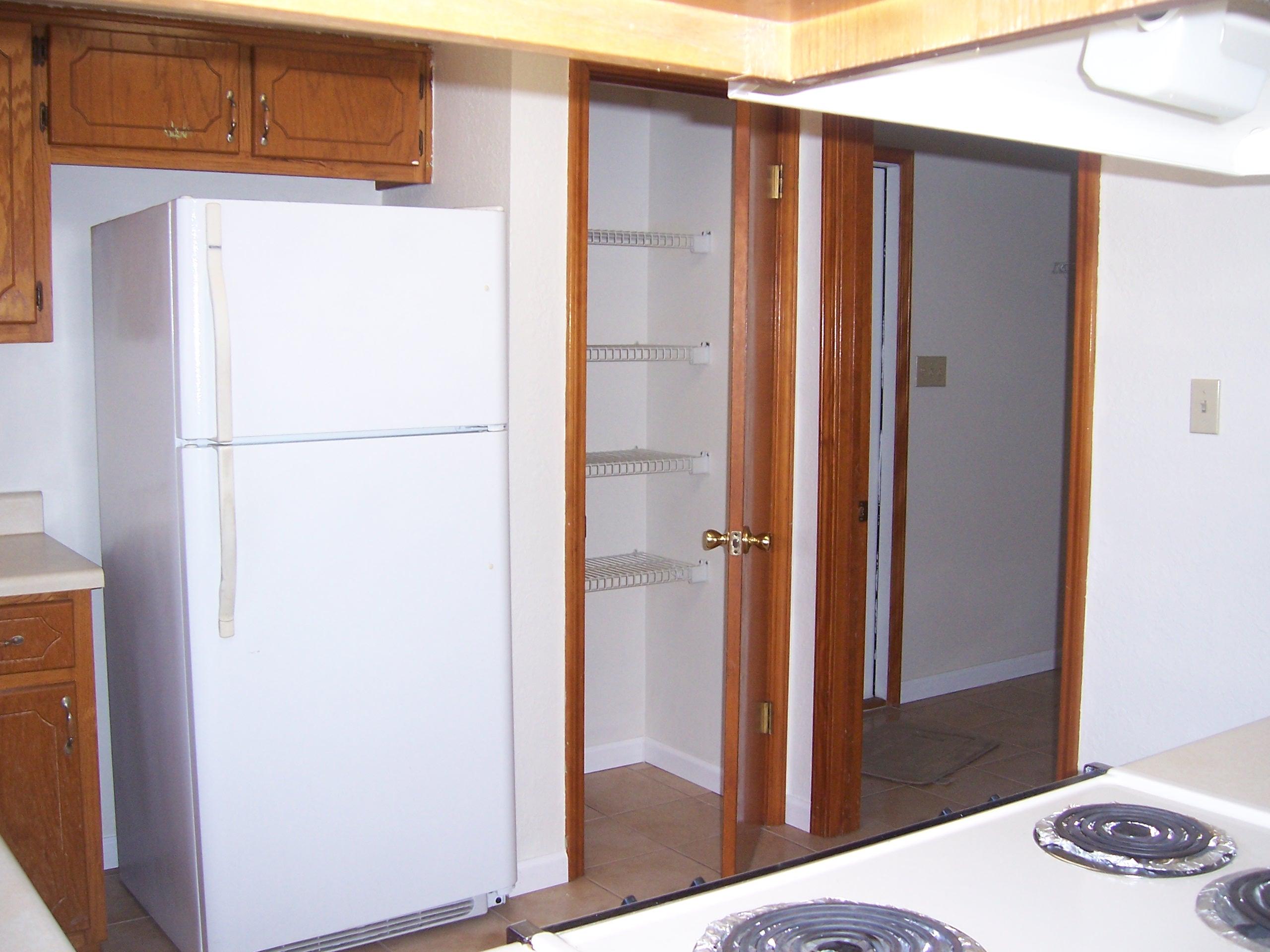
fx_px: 1321
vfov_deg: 39.7
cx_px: 635
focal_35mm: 36
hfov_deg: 51.4
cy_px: 476
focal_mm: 6
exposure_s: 1/60
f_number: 3
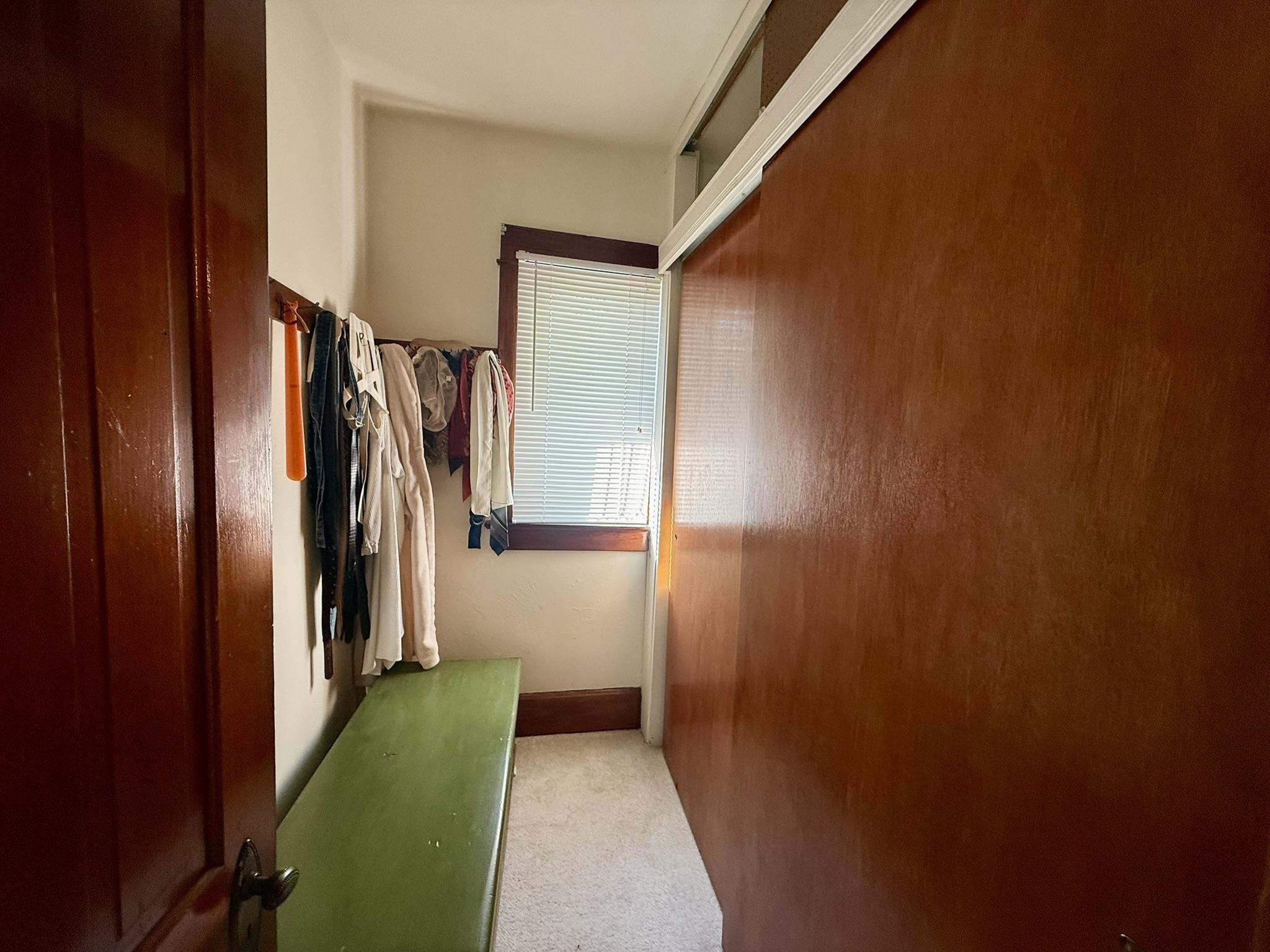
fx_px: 514
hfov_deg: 102.1
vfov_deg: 85.7
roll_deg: -2.9
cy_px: 476
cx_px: 635
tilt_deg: -4.3
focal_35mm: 14
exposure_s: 1/120
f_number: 2.2
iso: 160
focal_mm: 2.22
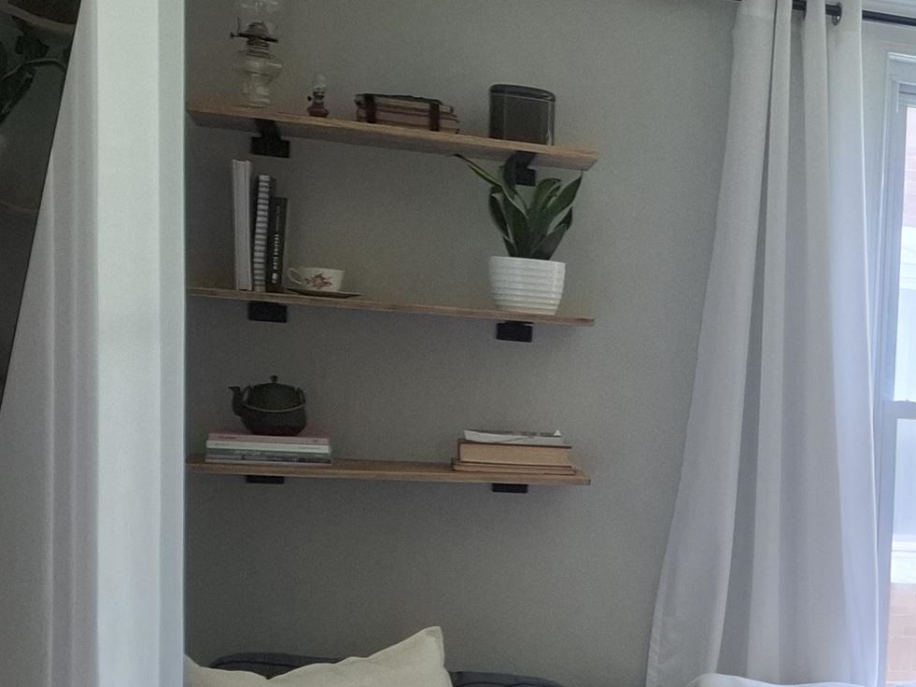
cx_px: 1256
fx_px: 1905
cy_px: 636
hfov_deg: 23.3
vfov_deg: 20.0
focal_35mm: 72
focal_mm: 5.54
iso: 160
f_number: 1.8
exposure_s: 1/120
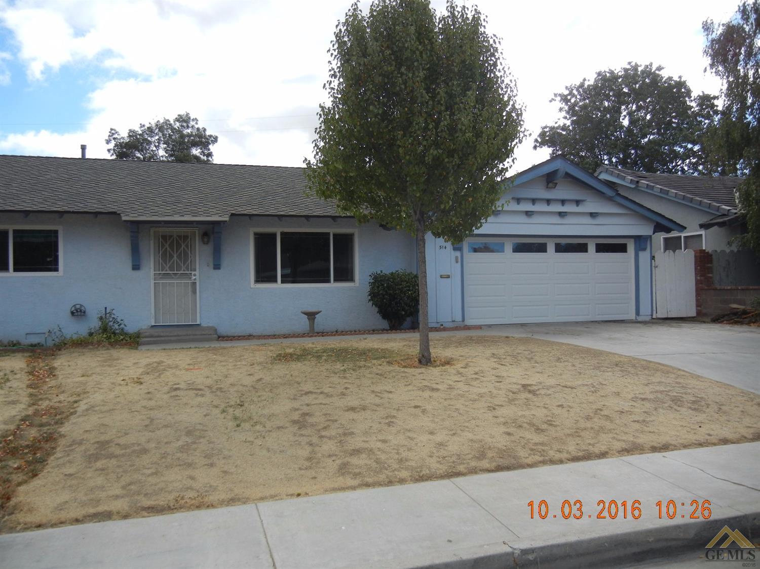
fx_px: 658
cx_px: 380
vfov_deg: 46.8
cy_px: 284
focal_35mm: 30
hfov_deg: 60.0
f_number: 7
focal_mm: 5.4
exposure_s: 1/272
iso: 160
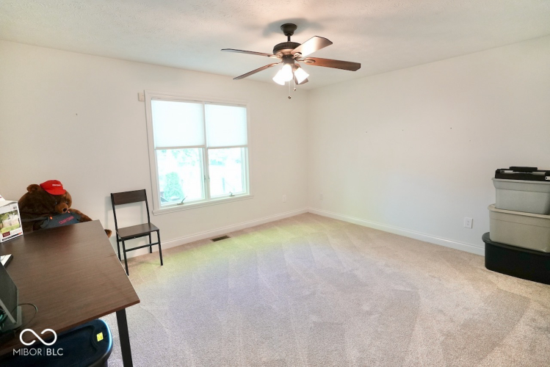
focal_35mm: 16
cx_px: 275
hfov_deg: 96.7
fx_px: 245
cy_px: 184
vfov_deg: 73.8
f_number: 2.8
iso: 3200
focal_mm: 16
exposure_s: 1/250
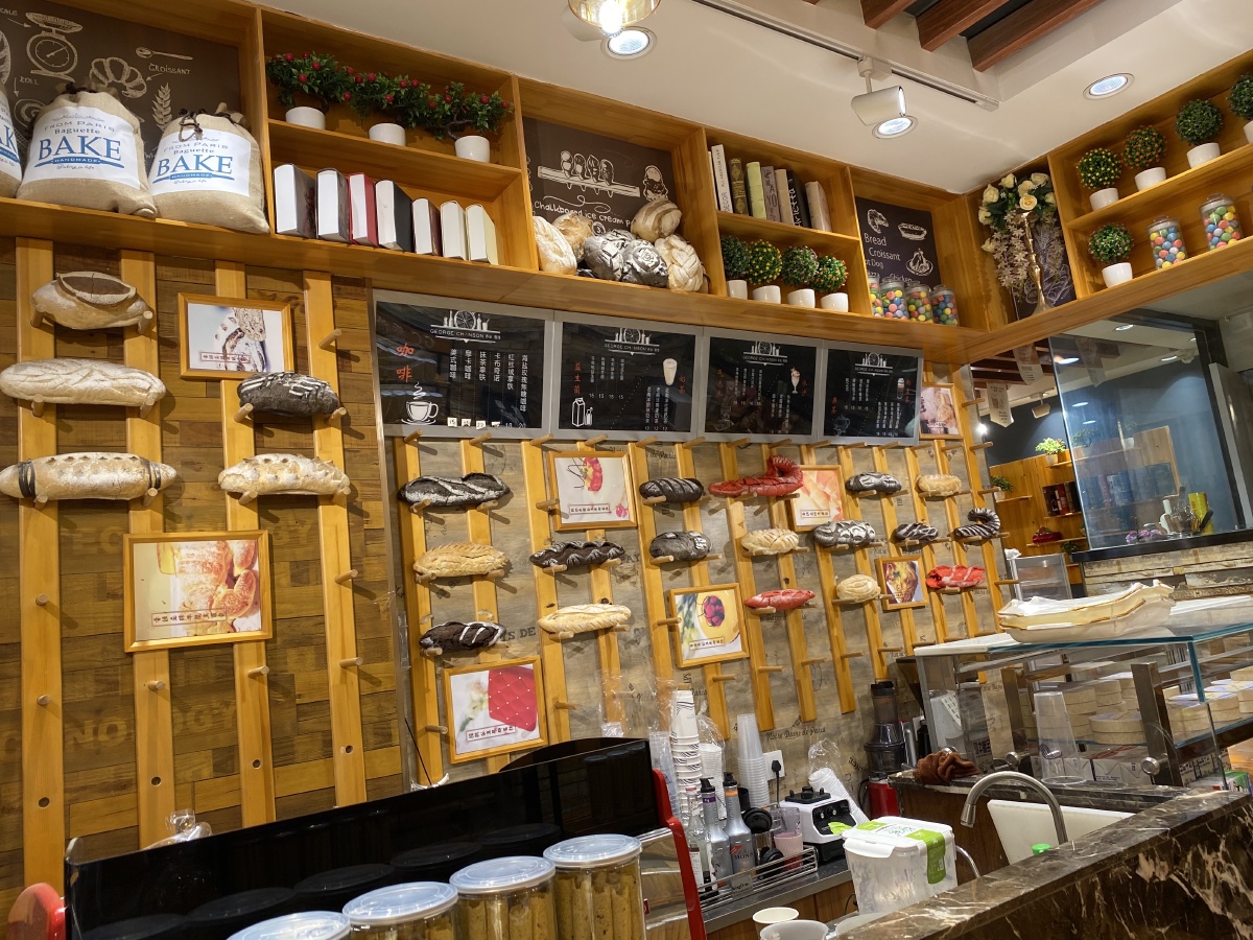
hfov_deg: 67.3
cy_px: 470
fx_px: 941
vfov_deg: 53.1
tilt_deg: +9.9
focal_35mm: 26
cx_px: 626
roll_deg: +6.7
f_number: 1.8
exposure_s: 1/100
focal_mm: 4.25
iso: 125
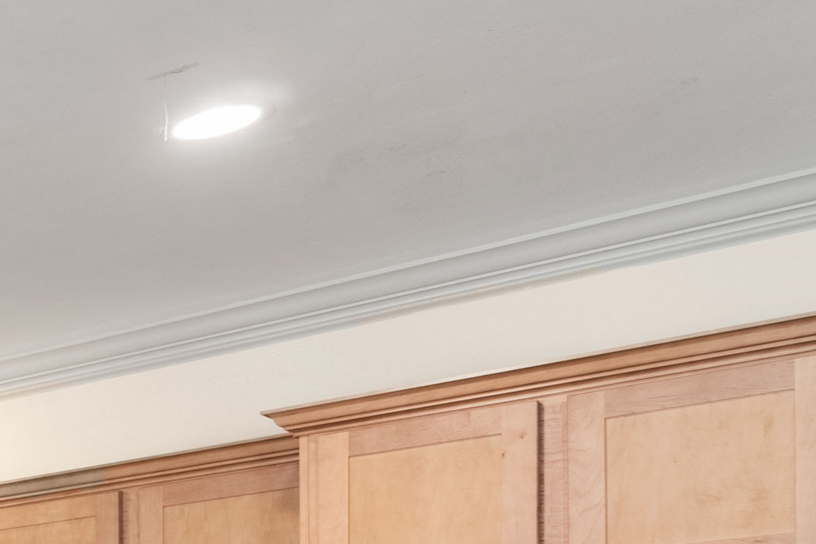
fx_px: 1473
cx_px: -819
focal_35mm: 65
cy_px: 803
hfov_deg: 18.9
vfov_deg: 18.6
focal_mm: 10
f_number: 5.6
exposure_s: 1/125
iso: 250
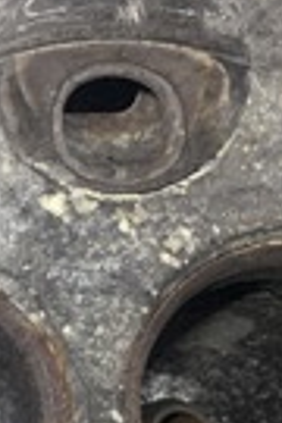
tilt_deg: -51.8
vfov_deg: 15.4
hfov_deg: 8.4
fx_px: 1504
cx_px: -661
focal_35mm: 128
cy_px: 506
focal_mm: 4.25
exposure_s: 1/72
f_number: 1.8
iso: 100
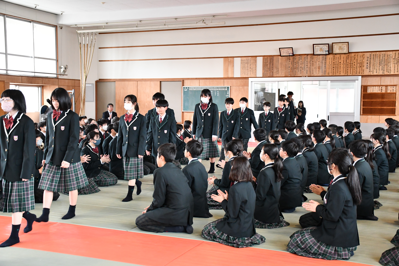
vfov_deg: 29.9
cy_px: 133
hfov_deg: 43.6
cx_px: 200
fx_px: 499
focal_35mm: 45
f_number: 4
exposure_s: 1/160
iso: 3200
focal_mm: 30
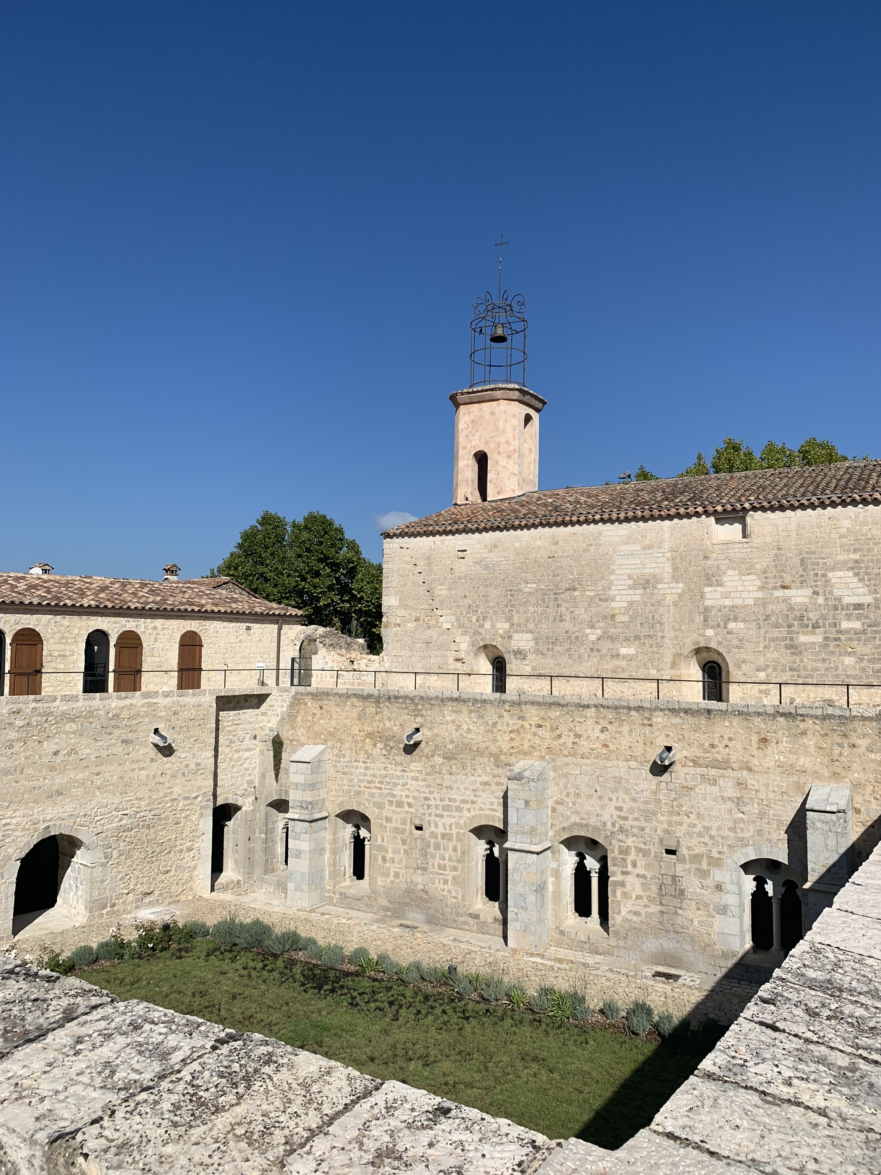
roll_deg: -0.5
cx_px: 440
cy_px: 588
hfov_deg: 53.1
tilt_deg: +4.3
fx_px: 882
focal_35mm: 26
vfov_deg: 67.3
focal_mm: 4.25
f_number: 1.8
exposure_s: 1/4464
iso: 25
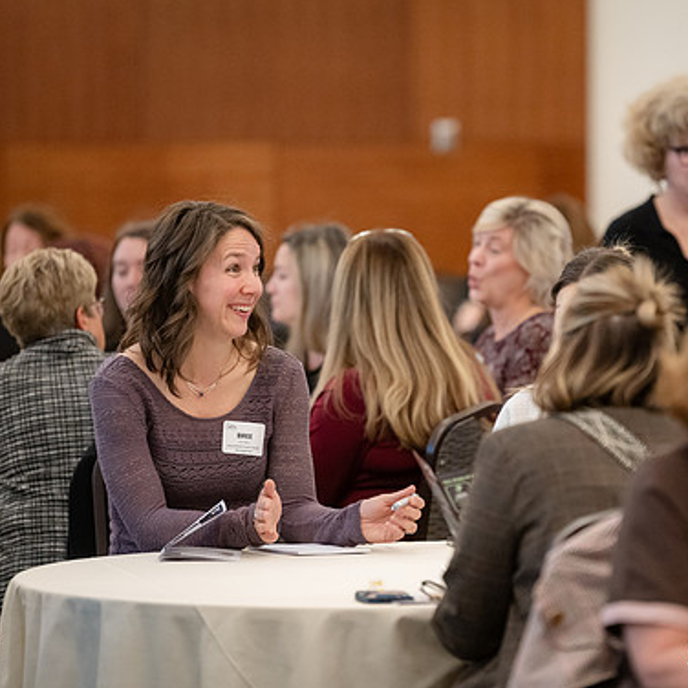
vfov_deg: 7.1
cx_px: 478
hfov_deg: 7.1
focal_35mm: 247
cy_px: 349
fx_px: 5554
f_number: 2.8
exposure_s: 1/500
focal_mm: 185
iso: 4000
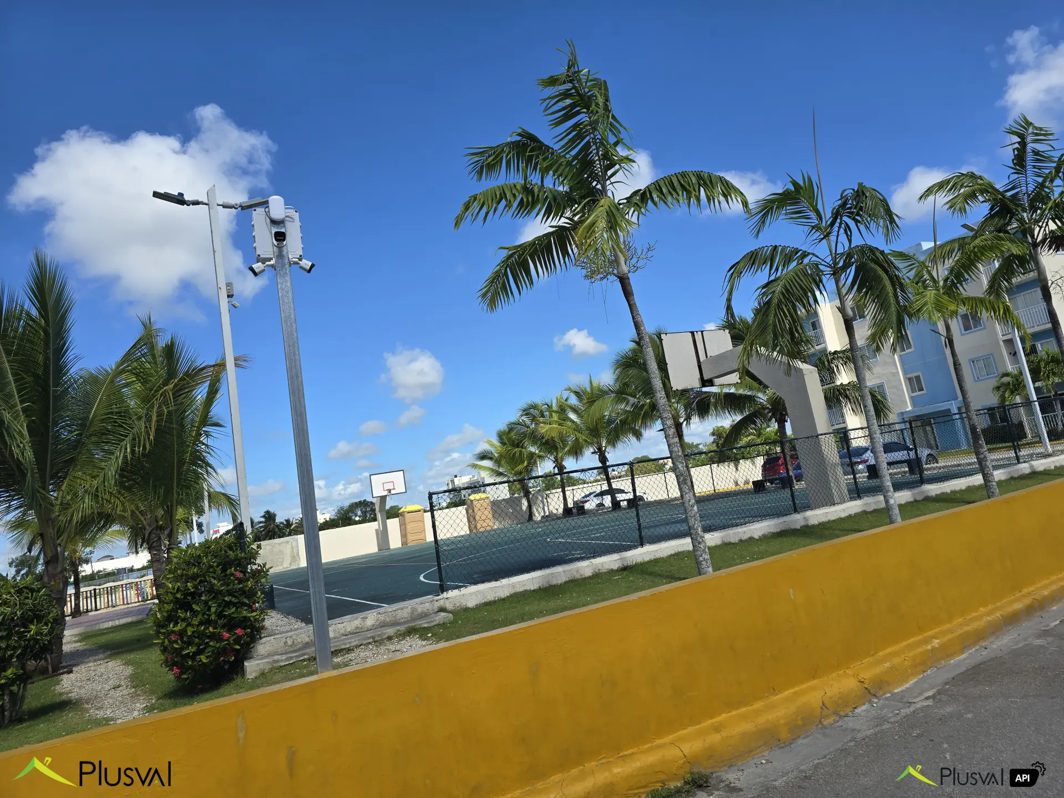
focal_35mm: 23
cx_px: 532
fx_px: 707
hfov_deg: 73.9
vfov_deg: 58.9
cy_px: 399
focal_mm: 6.3
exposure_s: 1/854
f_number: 1.7
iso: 12
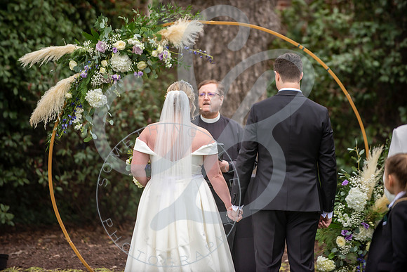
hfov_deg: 10.3
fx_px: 2262
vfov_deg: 6.9
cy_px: 136
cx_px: 204
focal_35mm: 200
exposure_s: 1/1000
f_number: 2.8
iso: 640
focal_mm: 200
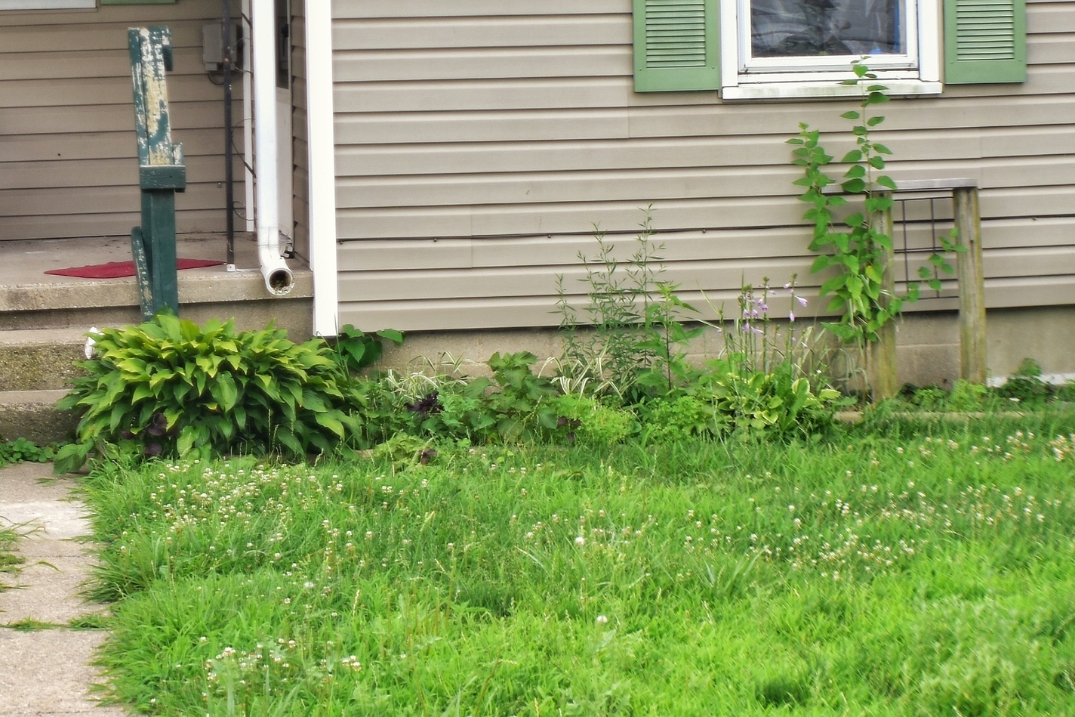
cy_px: -11
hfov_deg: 16.5
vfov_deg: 11.0
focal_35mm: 123
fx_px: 3672
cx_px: 217
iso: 100
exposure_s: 1/100
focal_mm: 38
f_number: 4.8
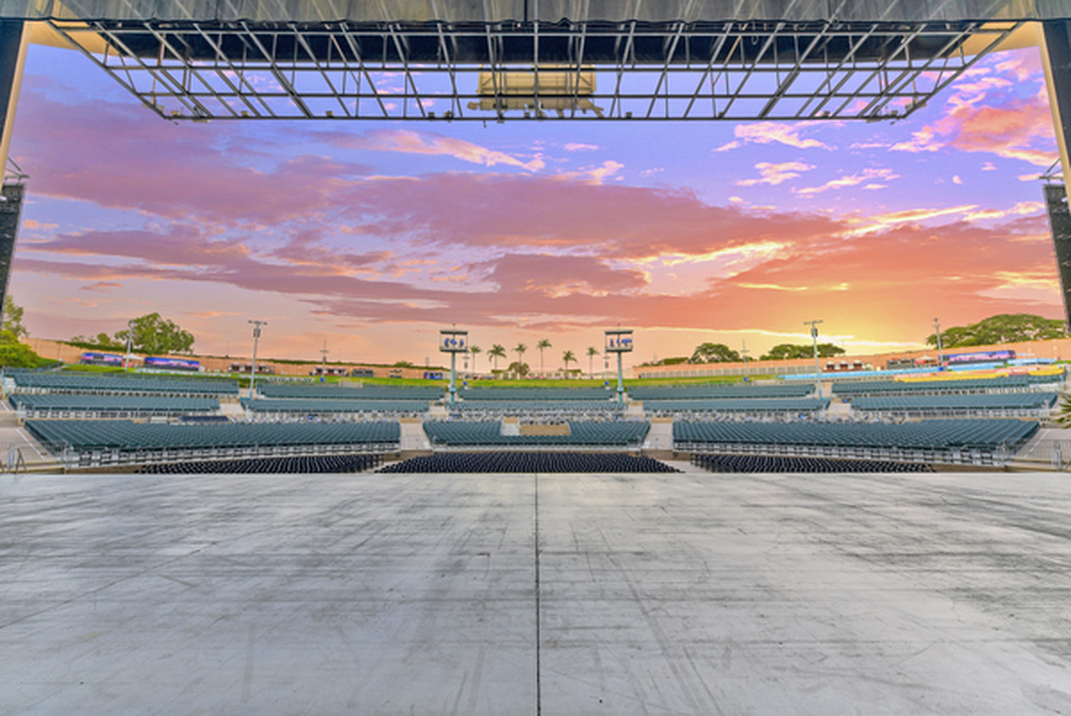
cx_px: 536
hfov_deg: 104.2
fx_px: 417
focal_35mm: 14
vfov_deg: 81.3
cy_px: 358
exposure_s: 1/30
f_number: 9
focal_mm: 14
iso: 400
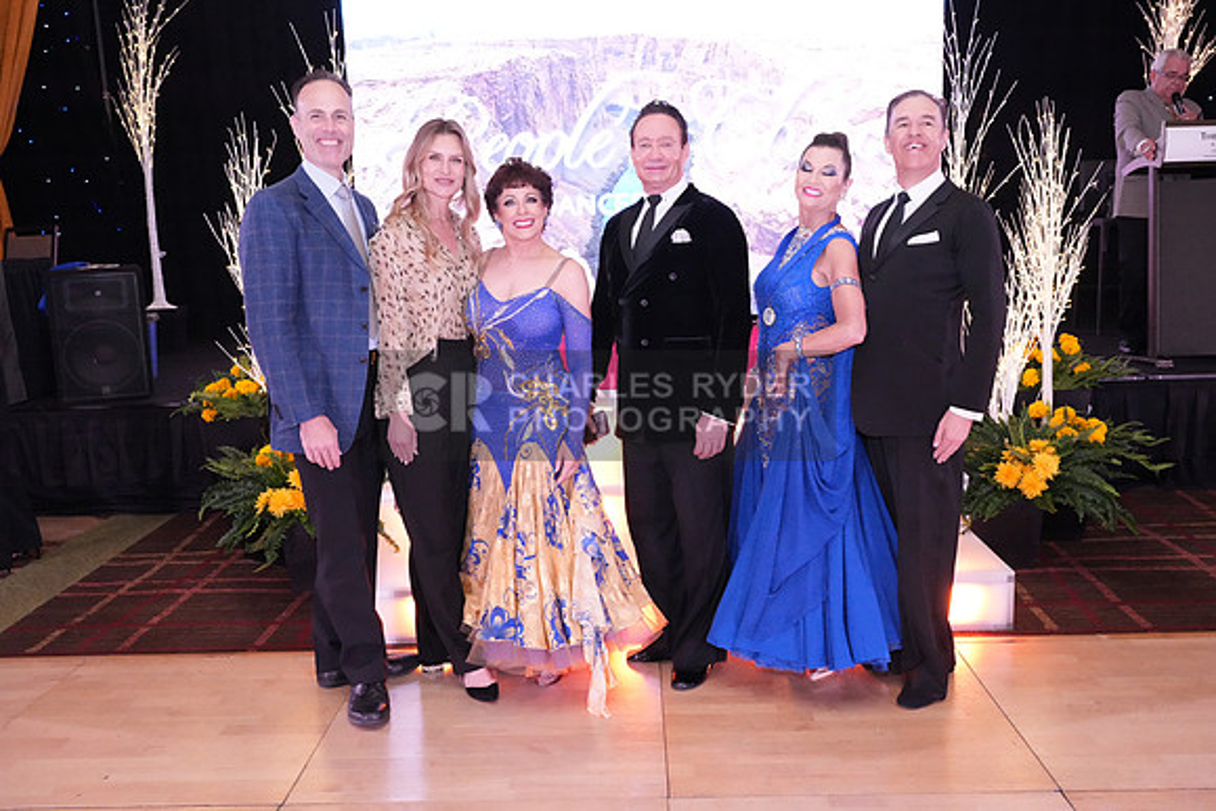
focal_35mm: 32
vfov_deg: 41.1
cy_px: 406
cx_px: 608
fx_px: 1081
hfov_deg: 58.7
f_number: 7.1
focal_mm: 32
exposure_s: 1/250
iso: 8000
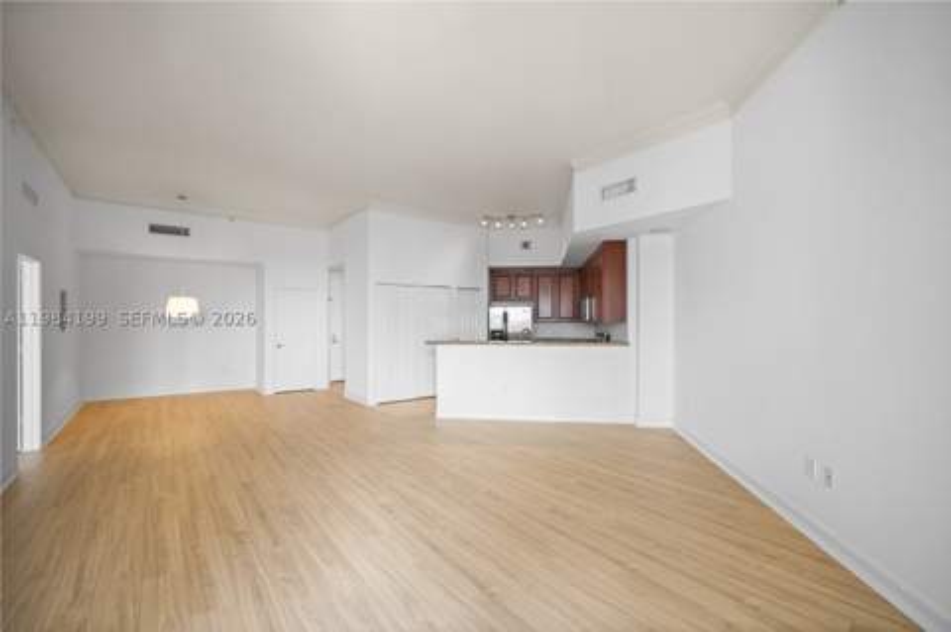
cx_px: 476
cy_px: 316
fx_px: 422
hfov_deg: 96.8
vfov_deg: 73.6
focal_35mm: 16
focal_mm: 16
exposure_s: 1/20
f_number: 4
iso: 400
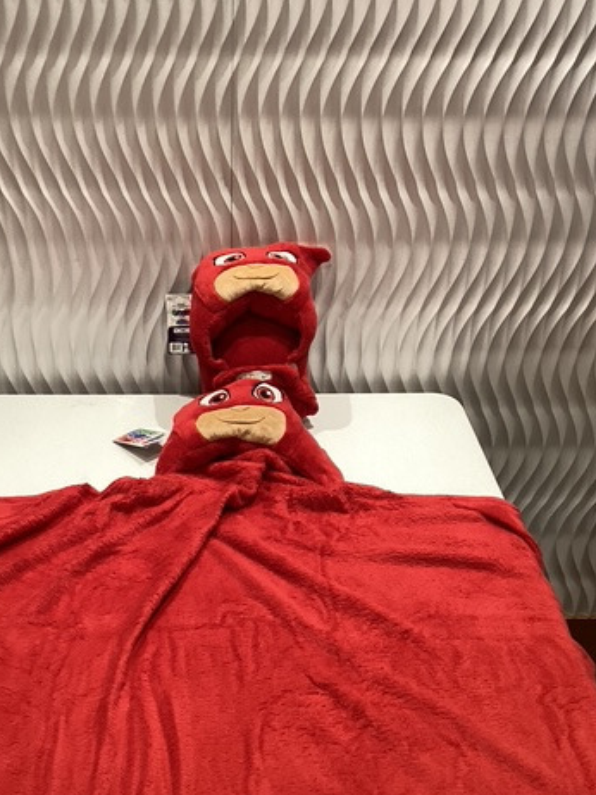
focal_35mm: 43
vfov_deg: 43.8
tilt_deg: -30.7
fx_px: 987
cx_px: 251
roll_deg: -1.3
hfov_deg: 33.5
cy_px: 435
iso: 200
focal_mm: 3.3
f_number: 2.4
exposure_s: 1/60
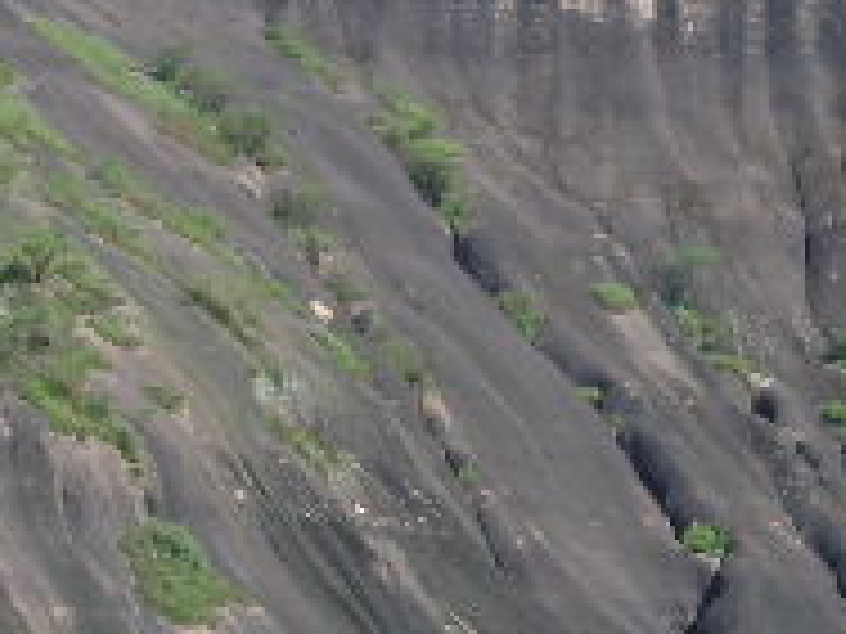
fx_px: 3250
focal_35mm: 133
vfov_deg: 11.1
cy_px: 310
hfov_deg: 14.7
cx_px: 698
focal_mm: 6.6
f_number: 6.3
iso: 80
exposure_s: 1/125
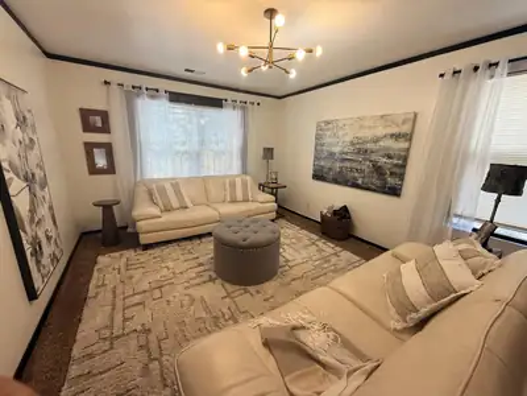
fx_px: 213
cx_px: 264
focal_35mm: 14
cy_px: 198
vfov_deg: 85.7
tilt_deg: -13.6
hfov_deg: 102.1
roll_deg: -2.0
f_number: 2.2
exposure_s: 1/120
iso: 100
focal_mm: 2.22
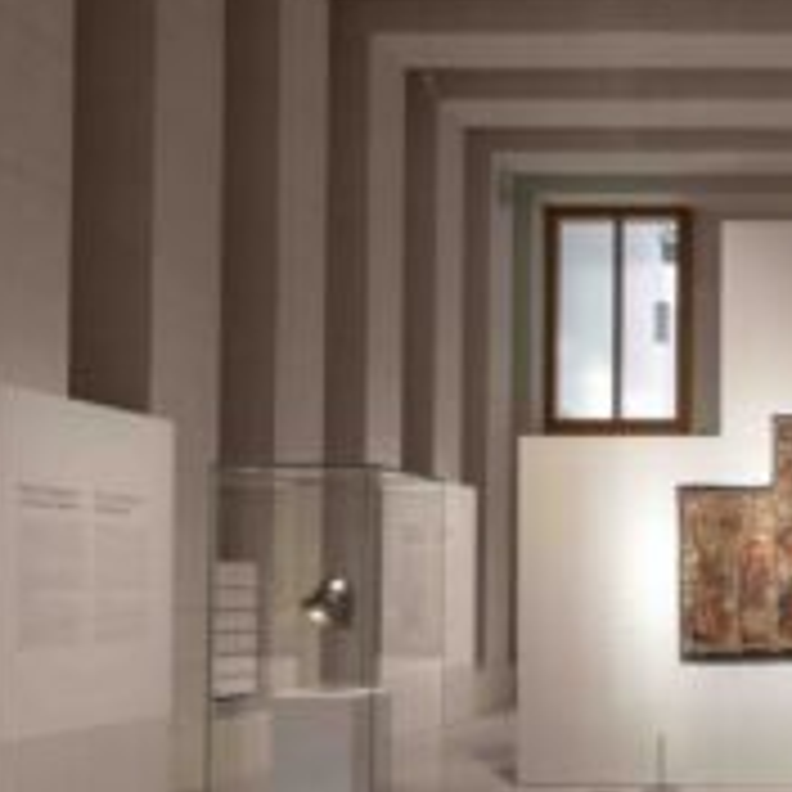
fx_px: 958
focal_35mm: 37
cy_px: 500
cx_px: 927
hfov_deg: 36.0
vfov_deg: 44.5
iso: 100
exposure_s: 13
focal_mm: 17
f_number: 11
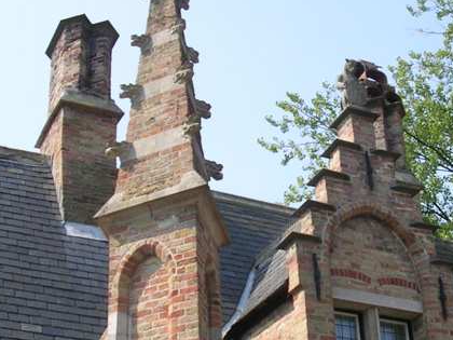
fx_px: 995
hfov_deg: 25.4
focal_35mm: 76
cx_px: 341
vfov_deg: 19.3
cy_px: 232
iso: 50
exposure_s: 1/173
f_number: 5.6
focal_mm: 5.8
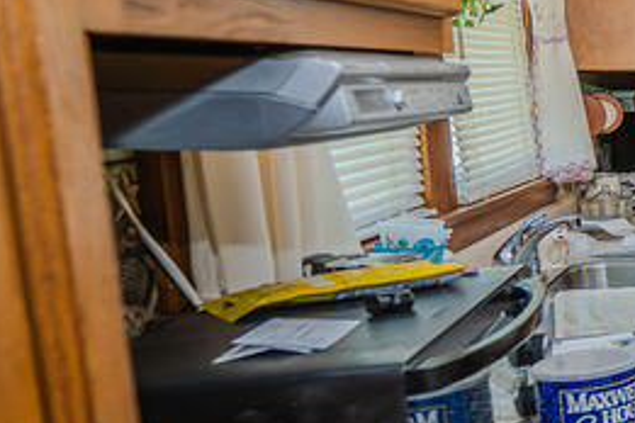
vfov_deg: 24.6
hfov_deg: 22.7
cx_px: 1114
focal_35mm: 55
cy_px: 196
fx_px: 970
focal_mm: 14
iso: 2000
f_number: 4
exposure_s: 1/200
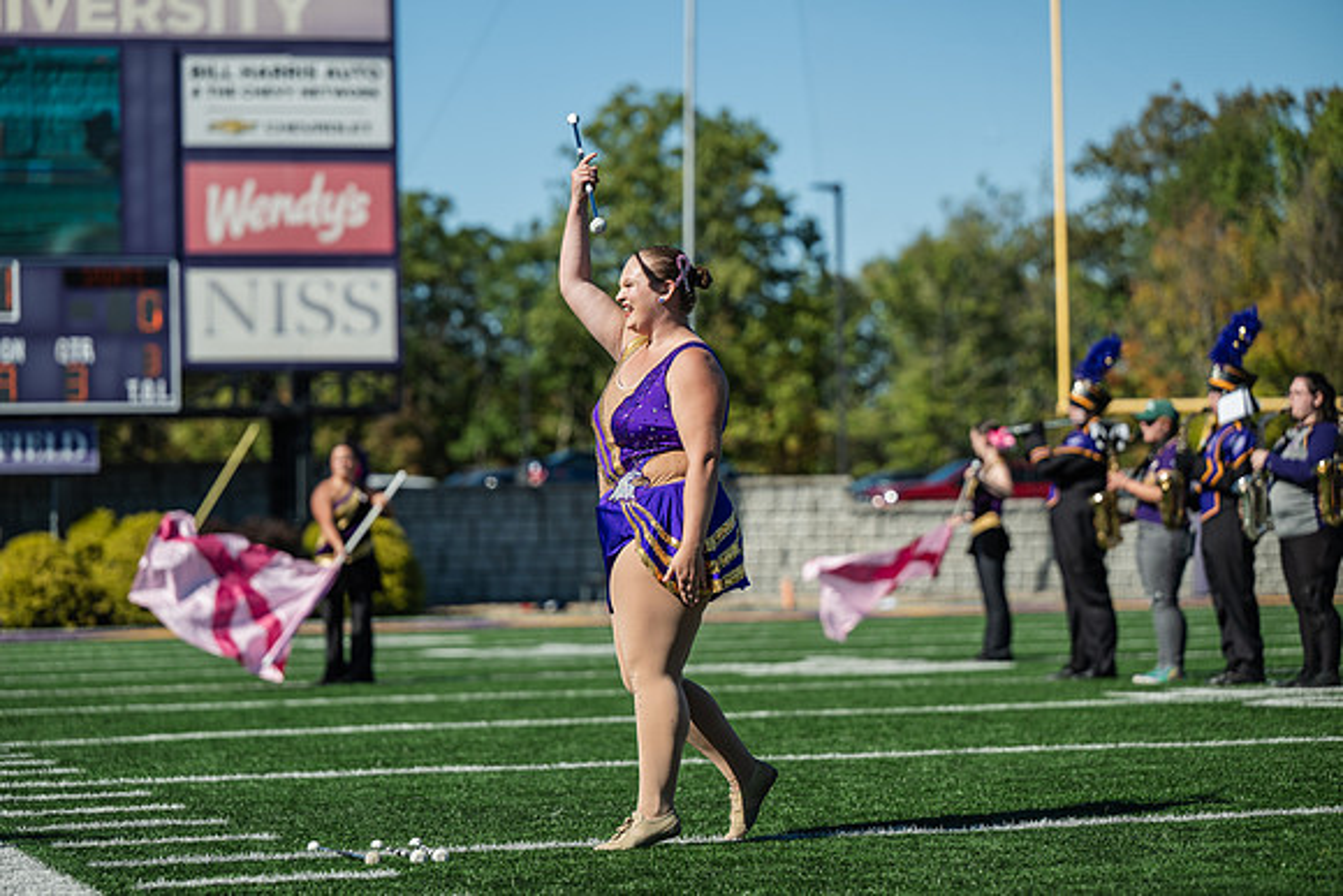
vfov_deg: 11.4
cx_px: 672
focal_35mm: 120
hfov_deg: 17.1
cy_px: 448
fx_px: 4478
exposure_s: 1/1250
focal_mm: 120
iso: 80
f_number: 3.2
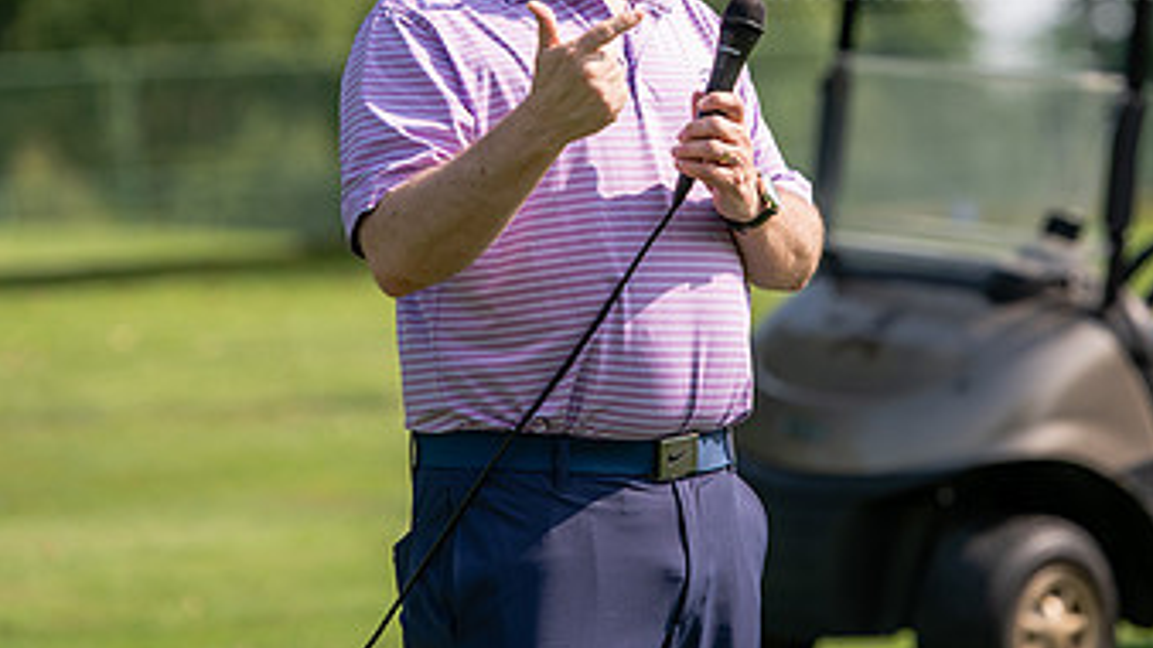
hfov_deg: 7.3
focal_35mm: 297
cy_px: 56
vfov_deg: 4.1
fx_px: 9079
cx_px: 604
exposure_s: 1/640
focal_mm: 165
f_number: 3.5
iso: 80
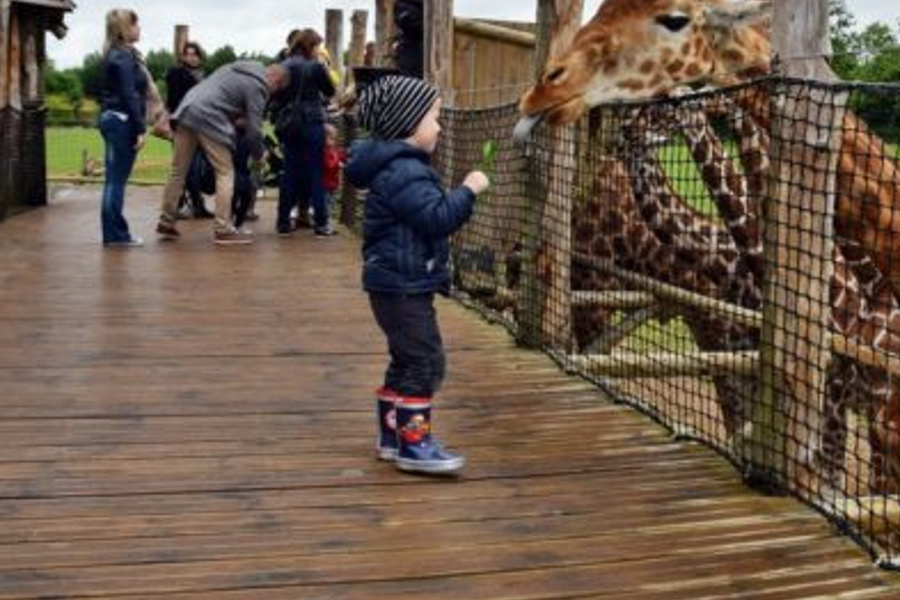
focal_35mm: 44
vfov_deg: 30.3
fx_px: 1100
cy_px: 210
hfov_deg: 44.2
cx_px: 550
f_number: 7.1
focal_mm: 18
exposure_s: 1/200
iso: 100
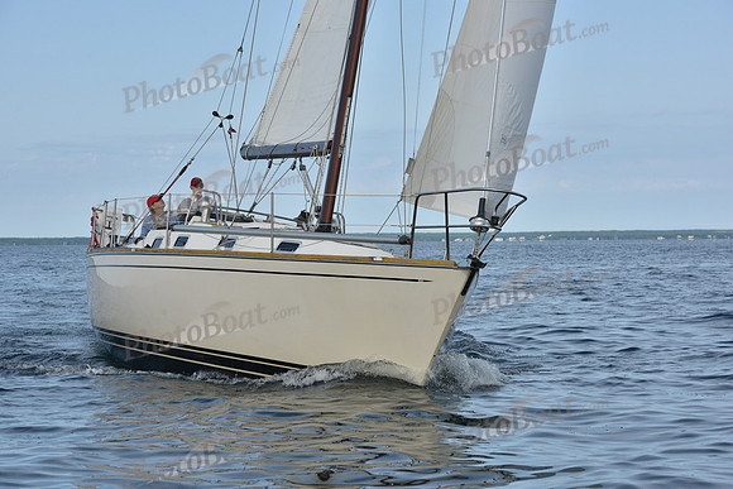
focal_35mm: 100
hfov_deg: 20.4
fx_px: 2036
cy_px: 244
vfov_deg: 13.7
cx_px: 366
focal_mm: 100
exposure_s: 1/1000
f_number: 9
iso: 320
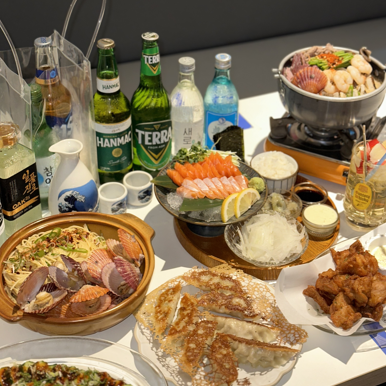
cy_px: 174
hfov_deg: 30.0
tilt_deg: -35.7
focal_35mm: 57
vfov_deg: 30.0
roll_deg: -2.9
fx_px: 719
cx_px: 194
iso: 50
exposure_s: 1/20
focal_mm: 6.86
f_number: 1.78
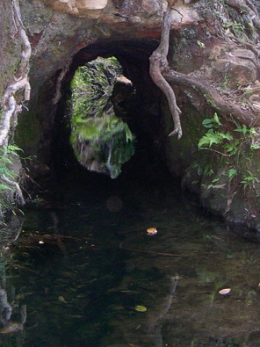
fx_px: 772
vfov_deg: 24.3
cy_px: 11
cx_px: 128
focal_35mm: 77
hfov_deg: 19.1
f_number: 2.8
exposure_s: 1/60
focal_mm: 8
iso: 341
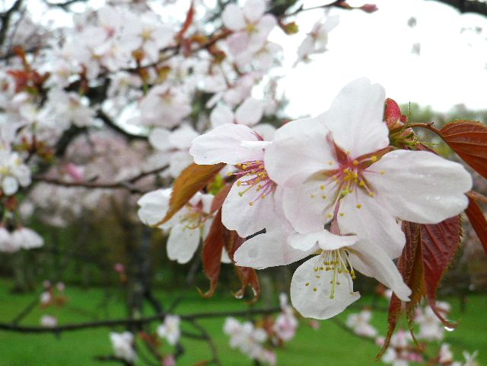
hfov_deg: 45.8
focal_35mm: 41
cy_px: 183
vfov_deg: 35.1
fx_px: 577
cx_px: 244
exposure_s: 1/60
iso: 80
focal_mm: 7.3
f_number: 3.9
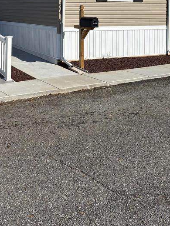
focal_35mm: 54
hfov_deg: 26.1
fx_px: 354
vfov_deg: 33.3
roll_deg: -1.3
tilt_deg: -2.3
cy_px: 15
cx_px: 15
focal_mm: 5.96
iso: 50
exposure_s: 1/5952
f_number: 1.6
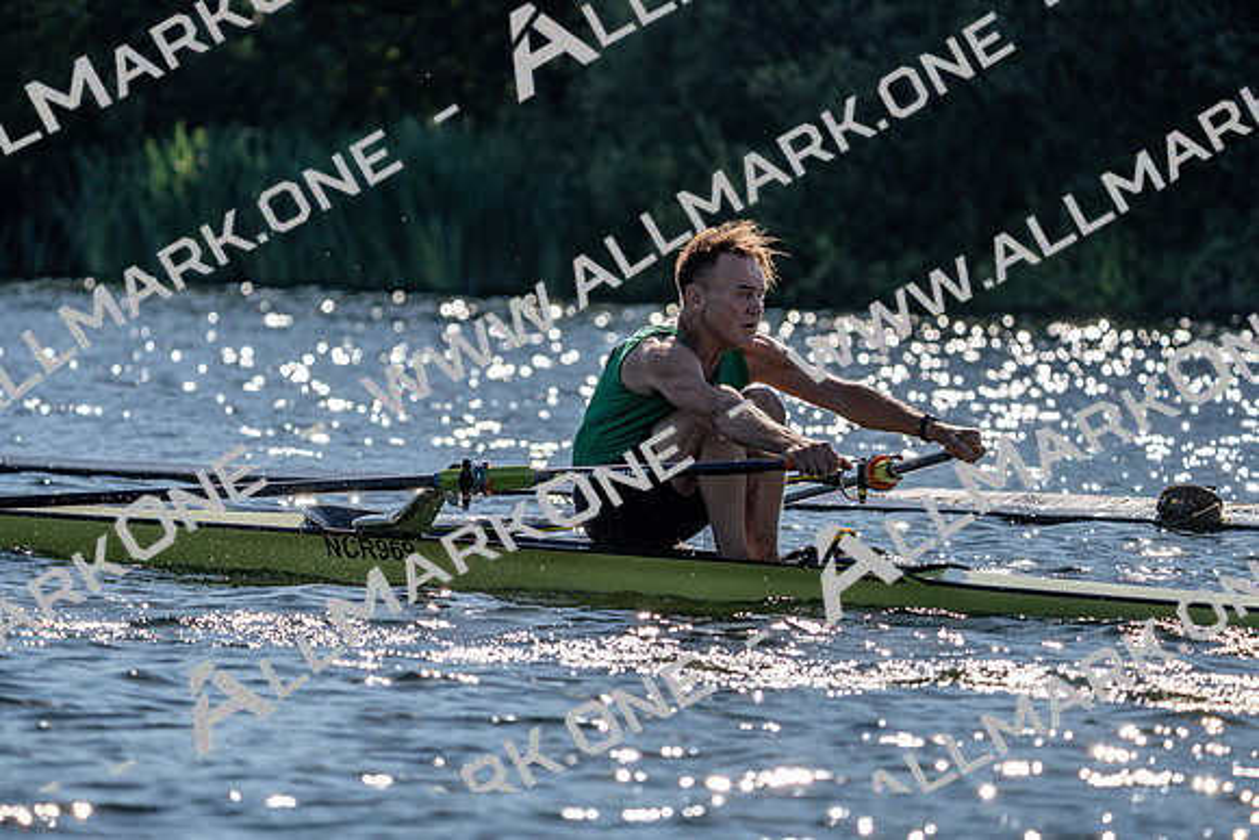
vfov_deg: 5.0
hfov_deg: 7.4
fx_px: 9689
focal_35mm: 277
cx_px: 630
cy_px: 420
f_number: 5.6
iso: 100
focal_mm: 277
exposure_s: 1/1600
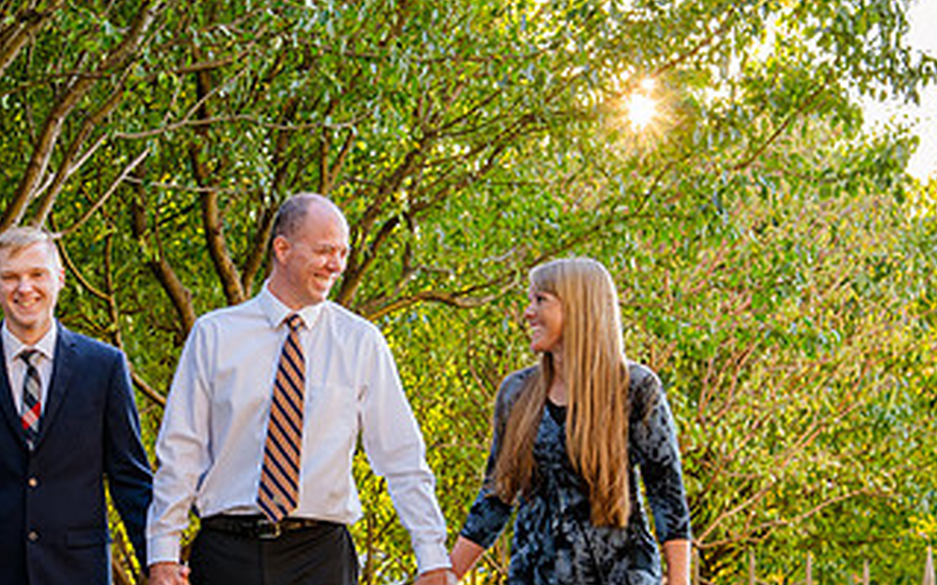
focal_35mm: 117
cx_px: 194
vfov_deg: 11.2
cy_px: 415
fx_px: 2986
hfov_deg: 17.7
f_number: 5.6
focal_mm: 52
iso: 800
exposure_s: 1/100
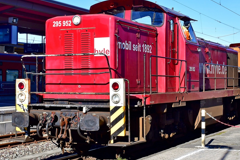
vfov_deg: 18.9
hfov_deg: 28.0
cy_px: 60
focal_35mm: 72
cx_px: 140
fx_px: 480
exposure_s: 1/250
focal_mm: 26
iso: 400
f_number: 14
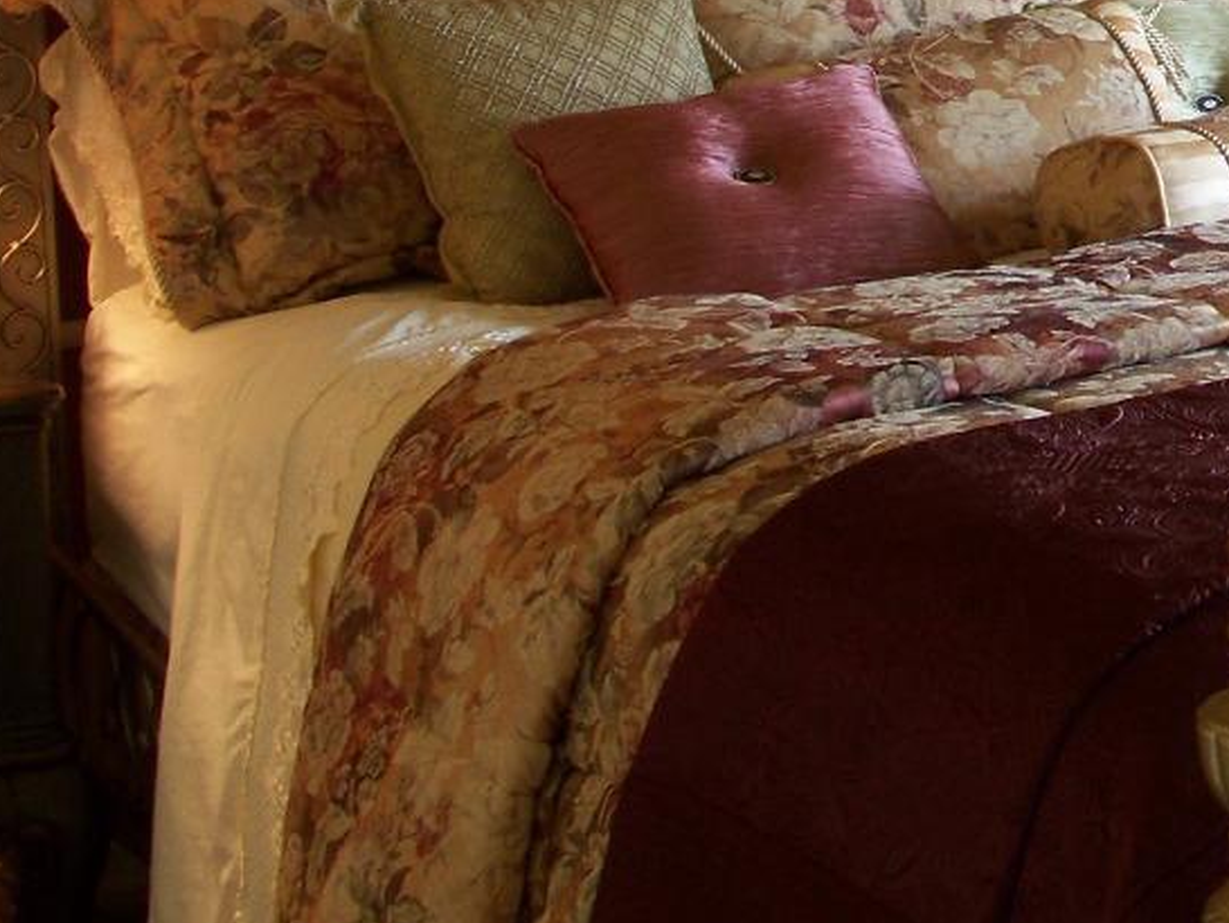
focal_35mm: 87
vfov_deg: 16.6
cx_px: 1389
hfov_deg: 21.2
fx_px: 3090
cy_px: -23
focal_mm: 5.85
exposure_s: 1/2
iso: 64
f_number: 5.6
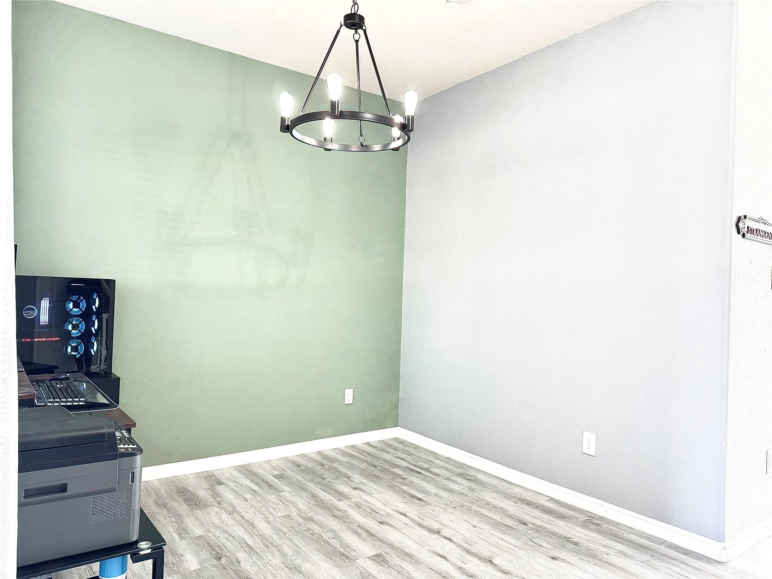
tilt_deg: -0.1
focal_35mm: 24
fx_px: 535
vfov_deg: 56.8
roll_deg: -2.2
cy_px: 290
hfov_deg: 71.6
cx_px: 386
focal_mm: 6.76
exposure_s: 1/60
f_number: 1.78
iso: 160
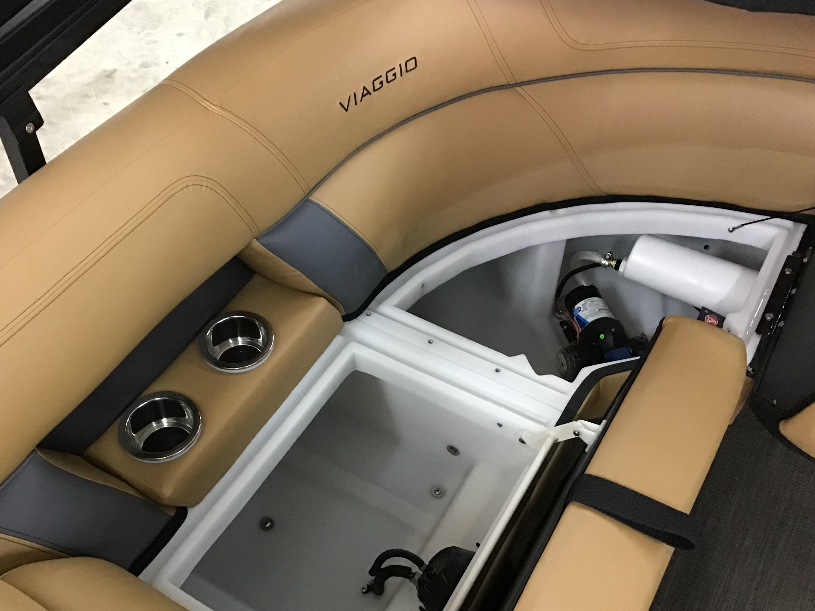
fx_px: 871
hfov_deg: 50.1
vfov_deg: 38.6
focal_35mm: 37
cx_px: 366
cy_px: 349
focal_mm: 3.3
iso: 200
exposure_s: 1/20
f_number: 2.4
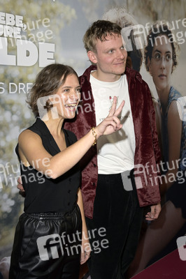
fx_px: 342
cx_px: 93
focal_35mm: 44
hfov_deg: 30.5
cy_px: 140
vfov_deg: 44.5
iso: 640
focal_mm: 44
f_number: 5.6
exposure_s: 1/250
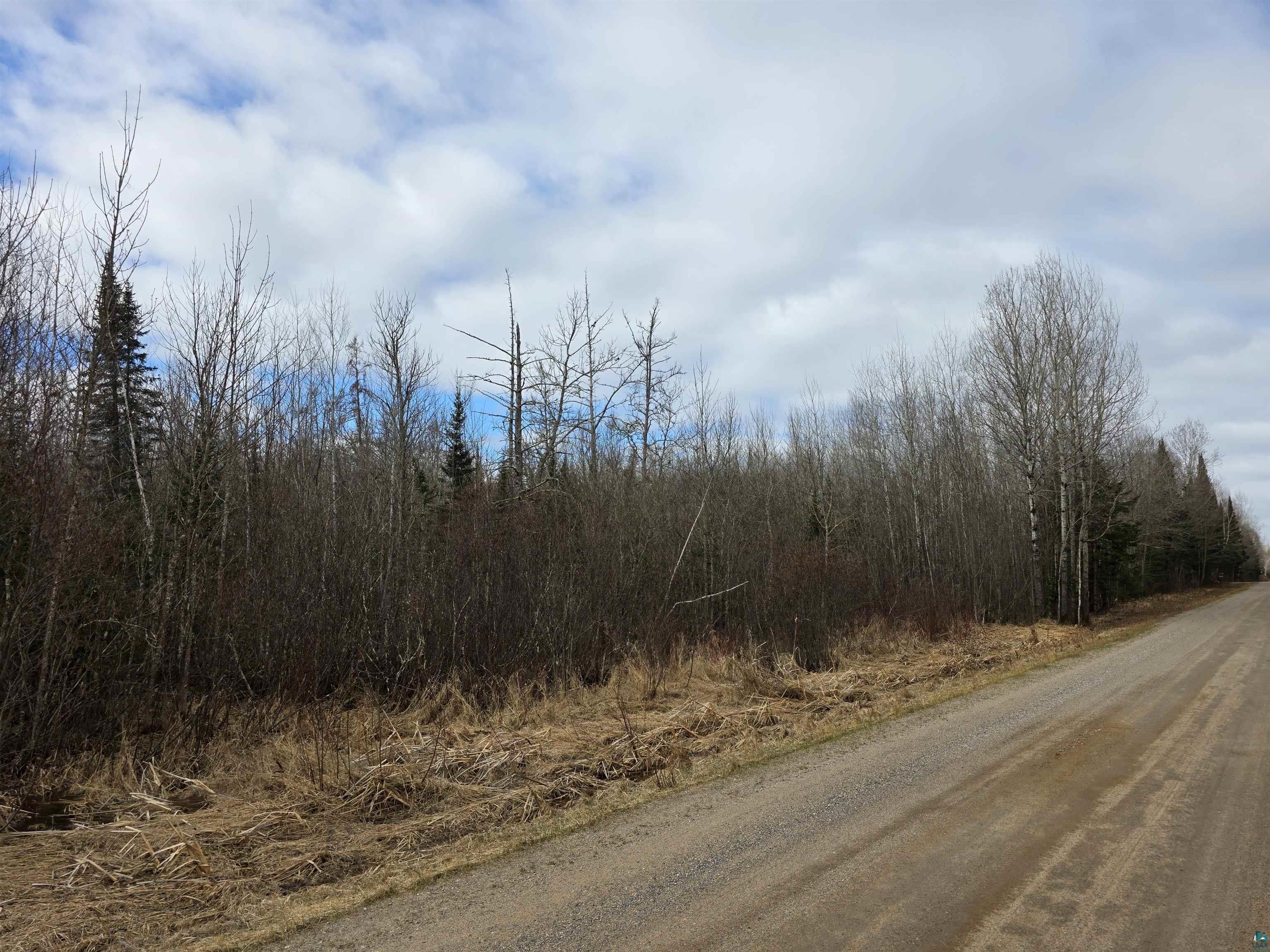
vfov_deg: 58.9
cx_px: 635
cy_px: 476
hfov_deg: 73.9
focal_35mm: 23
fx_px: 844
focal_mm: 6.3
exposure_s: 1/4889
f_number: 1.7
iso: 80
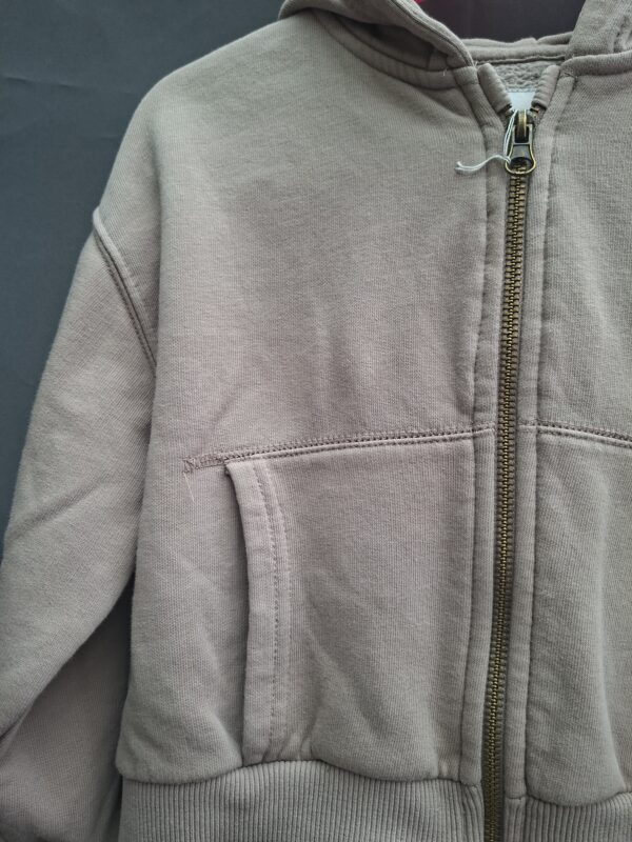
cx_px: 316
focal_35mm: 23
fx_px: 560
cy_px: 421
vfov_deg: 73.9
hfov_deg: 58.9
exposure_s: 1/60
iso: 50
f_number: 1.8
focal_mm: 5.54
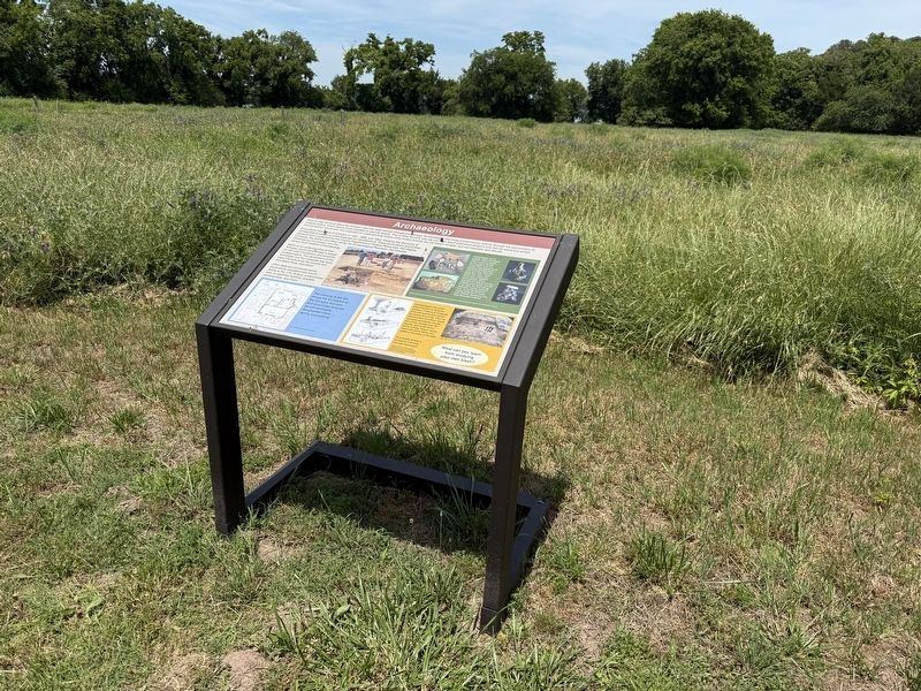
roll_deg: -2.7
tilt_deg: -17.8
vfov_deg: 56.8
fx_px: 639
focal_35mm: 24
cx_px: 460
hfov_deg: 71.6
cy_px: 346
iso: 100
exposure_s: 1/5714
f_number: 1.78
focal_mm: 6.76
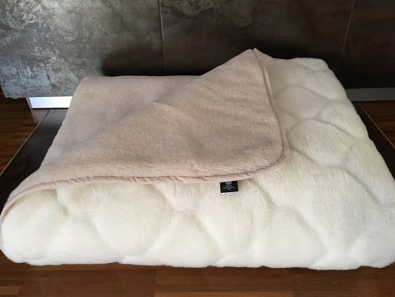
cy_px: 148
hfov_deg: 61.7
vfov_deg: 48.2
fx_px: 331
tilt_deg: -36.6
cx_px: 198
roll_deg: +1.7
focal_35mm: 29
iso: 125
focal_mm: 4.15
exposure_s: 1/33
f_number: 2.2
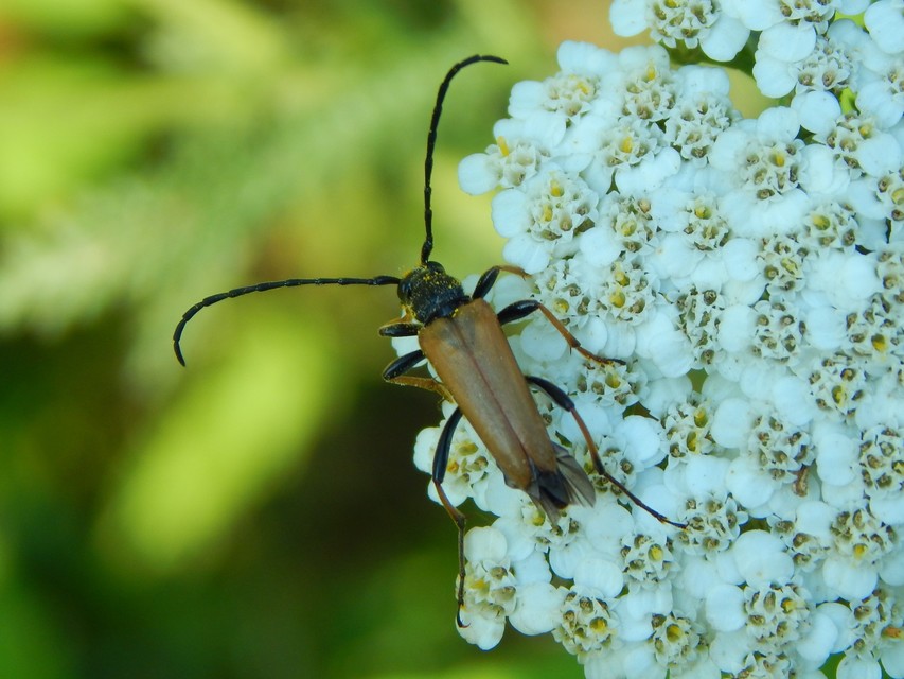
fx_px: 3683
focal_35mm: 141
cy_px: 340
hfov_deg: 14.0
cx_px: 452
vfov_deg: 10.5
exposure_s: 1/200
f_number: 4.9
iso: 125
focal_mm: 25.3
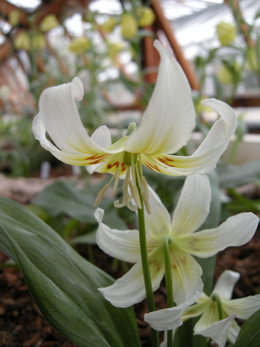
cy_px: 174
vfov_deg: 52.6
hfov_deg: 40.7
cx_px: 130
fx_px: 351
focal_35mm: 35
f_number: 3.4
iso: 64
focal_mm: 7.5
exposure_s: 1/117
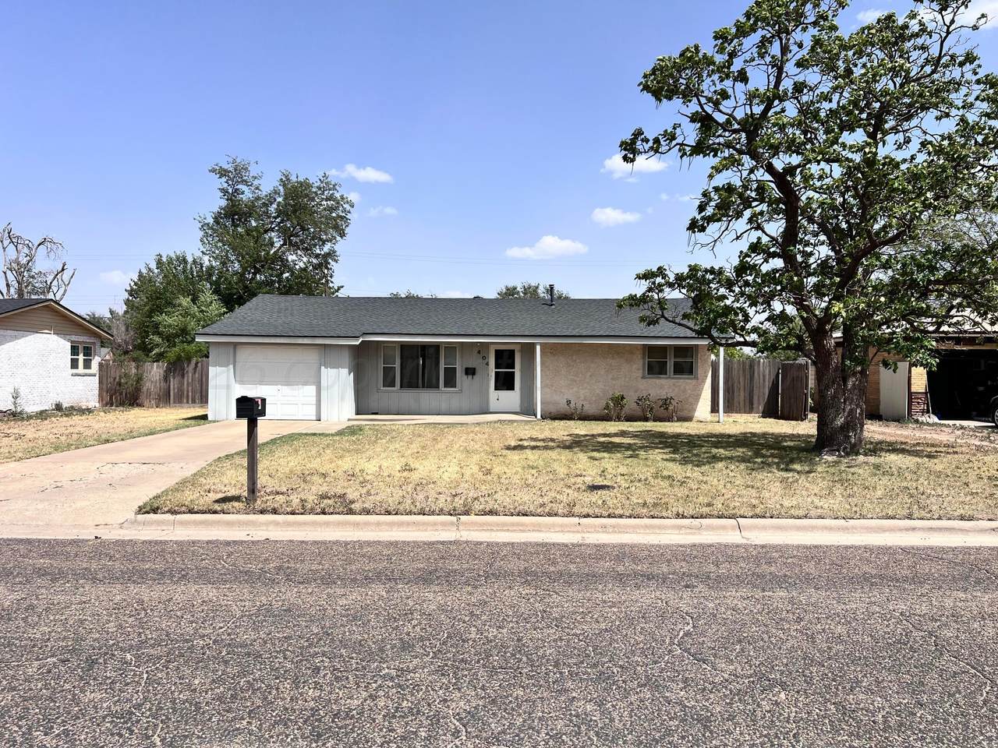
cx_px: 499
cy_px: 374
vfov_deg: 53.1
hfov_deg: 67.3
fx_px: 750
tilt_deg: +0.8
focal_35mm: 26
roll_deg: -0.3
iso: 50
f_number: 1.5
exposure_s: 1/5319
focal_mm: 5.7
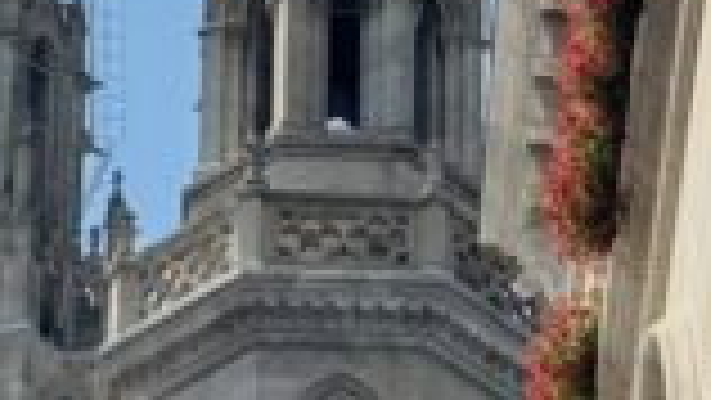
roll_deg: +0.5
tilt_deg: +28.4
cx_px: 486
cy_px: 1083
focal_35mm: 338
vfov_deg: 3.5
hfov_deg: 6.4
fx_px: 6374
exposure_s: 1/7937
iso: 64
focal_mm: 6.76
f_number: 1.78
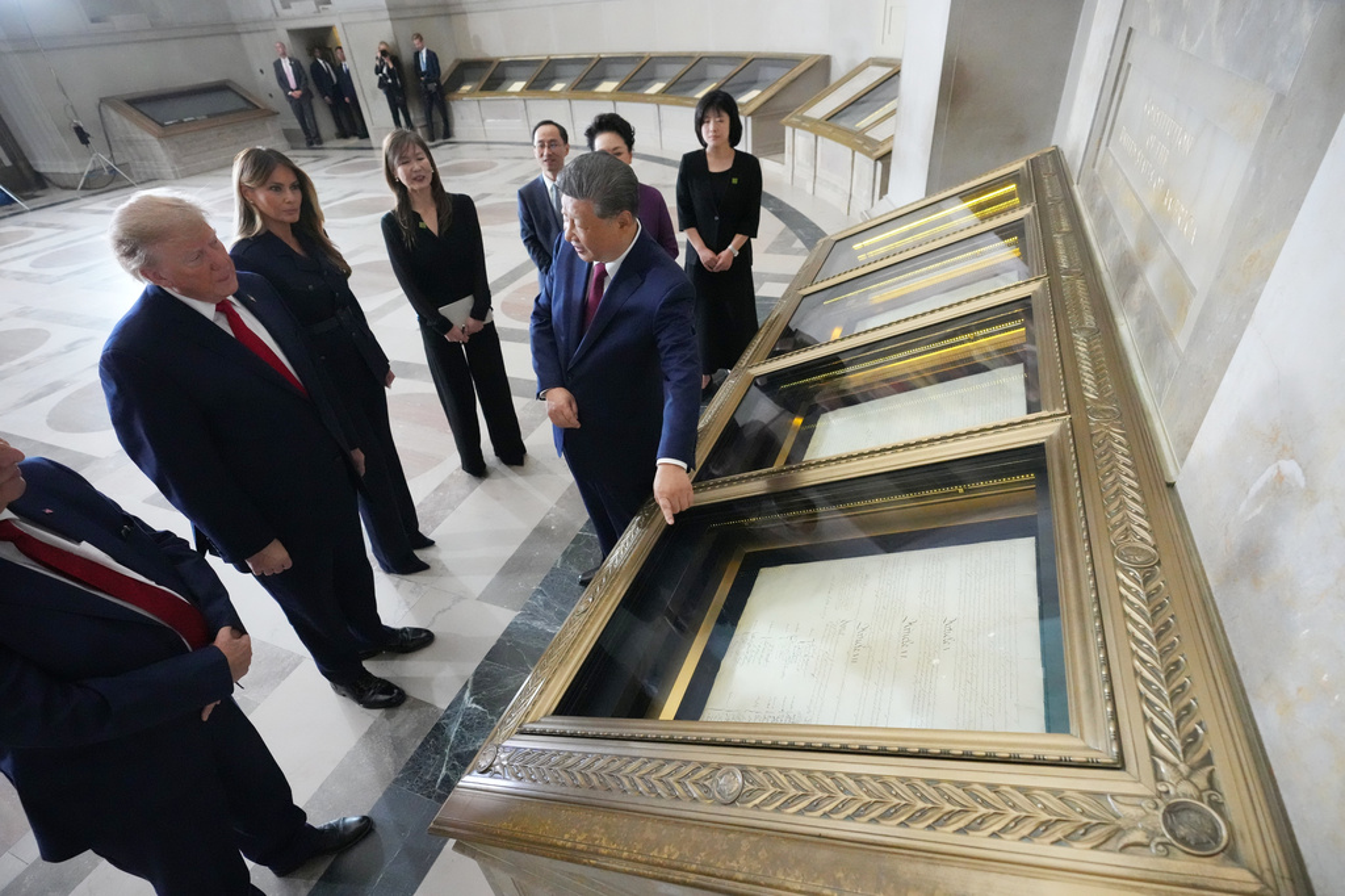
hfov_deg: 90.0
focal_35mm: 18
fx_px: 672
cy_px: 448
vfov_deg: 67.3
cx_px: 672
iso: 12800
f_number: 4
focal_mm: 18
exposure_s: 1/125
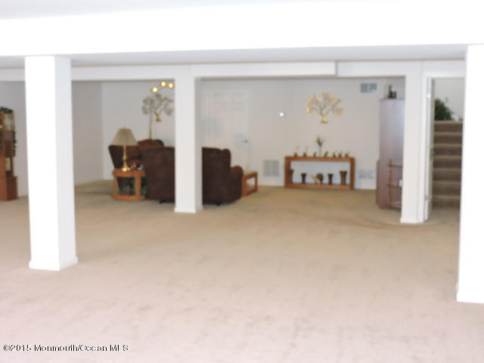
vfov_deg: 30.9
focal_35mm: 47
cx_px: 242
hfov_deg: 40.4
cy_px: 182
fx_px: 657
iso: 640
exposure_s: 1/30
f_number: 3.5
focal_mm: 8.4
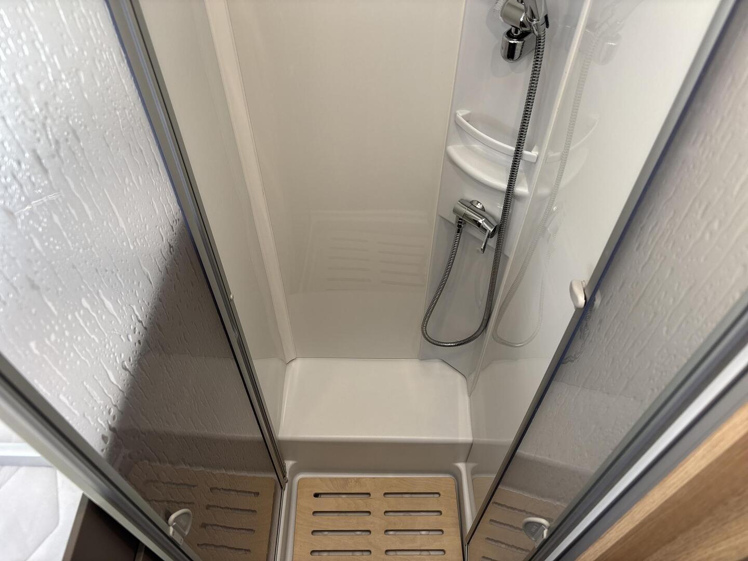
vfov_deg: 53.1
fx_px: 562
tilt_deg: -50.1
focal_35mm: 26
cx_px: 374
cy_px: 280
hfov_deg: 67.3
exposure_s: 1/121
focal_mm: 5.96
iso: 80
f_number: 1.6
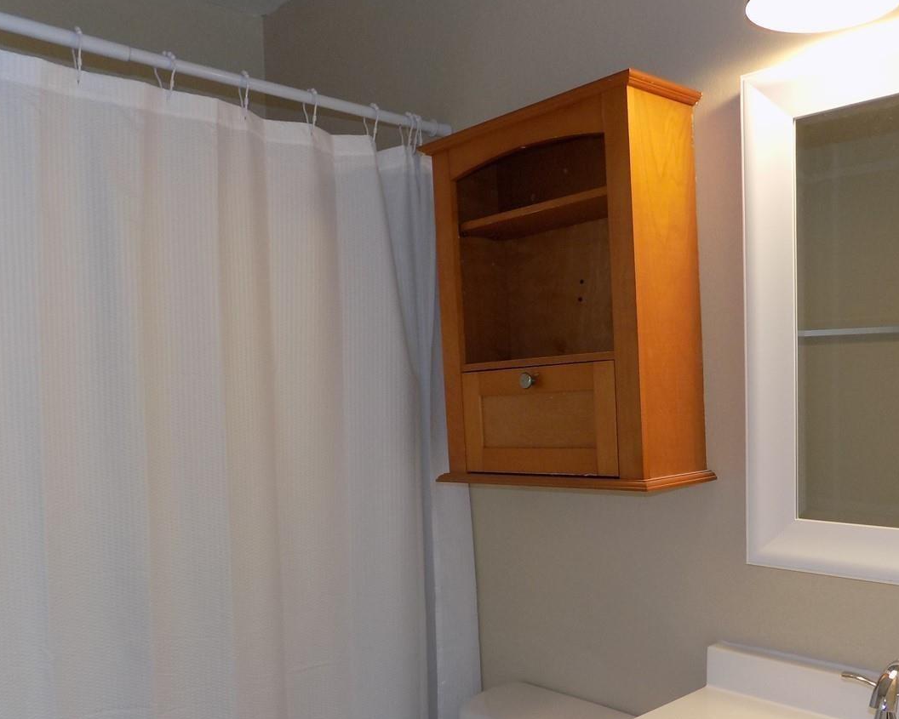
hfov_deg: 52.7
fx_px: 905
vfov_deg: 42.8
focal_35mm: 34
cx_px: 512
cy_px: 476
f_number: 3.1
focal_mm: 4
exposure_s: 1/30
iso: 140
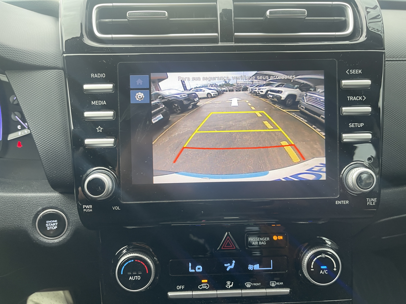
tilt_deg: -26.5
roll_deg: +0.9
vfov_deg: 54.9
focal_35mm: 25
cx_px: 203
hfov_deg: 69.4
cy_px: 152
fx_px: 293
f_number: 1.6
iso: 125
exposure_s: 1/78
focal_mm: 5.1
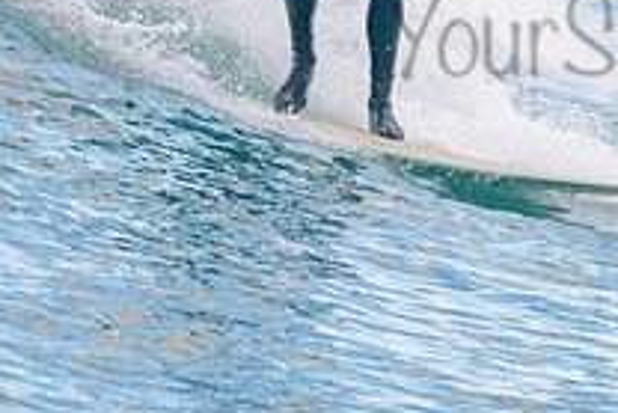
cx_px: 503
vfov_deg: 0.8
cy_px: -115
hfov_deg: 1.2
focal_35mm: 1703
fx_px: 29254
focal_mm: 500
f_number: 5.6
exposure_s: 1/2000
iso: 1250
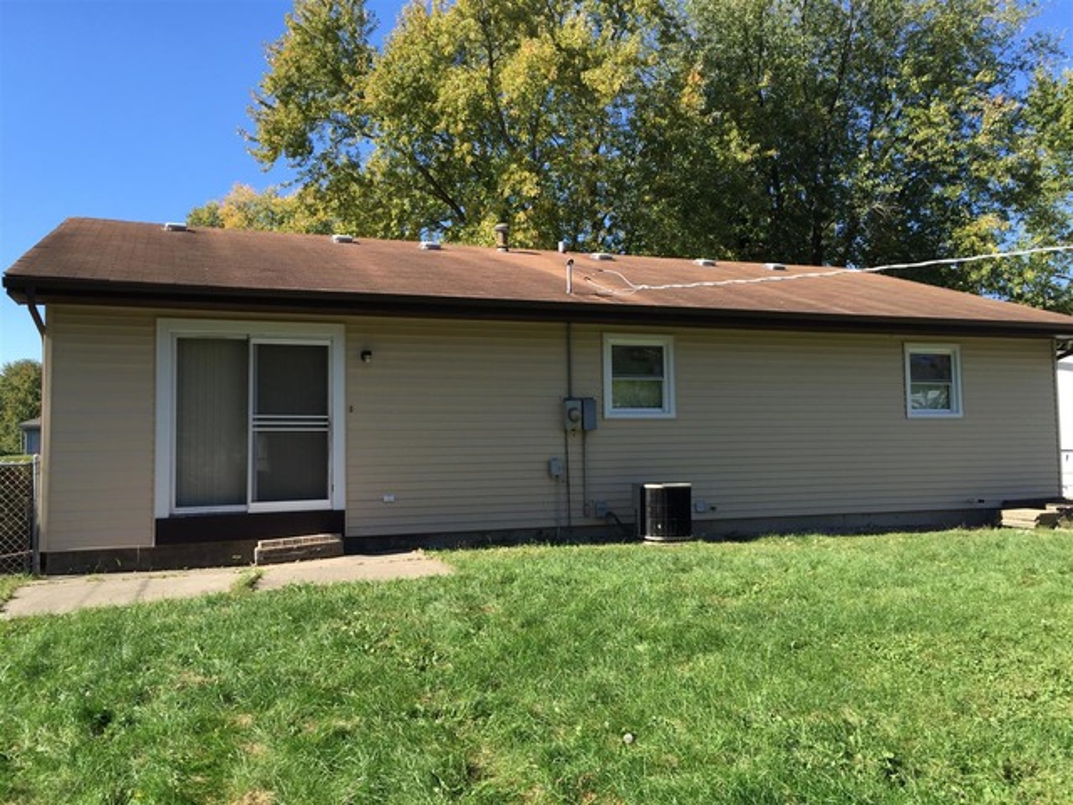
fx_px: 899
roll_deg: +0.3
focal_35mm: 29
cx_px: 536
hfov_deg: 61.7
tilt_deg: +2.4
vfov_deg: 48.2
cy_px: 402
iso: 32
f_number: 2.2
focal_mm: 4.15
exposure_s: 1/807
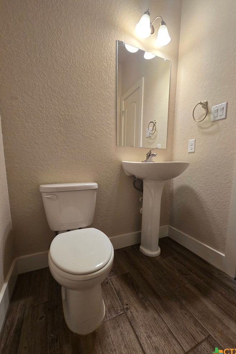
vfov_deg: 104.2
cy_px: 181
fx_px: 138
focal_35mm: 14
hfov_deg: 81.1
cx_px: 126
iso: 160
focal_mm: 2.2
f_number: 2.2
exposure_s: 1/60
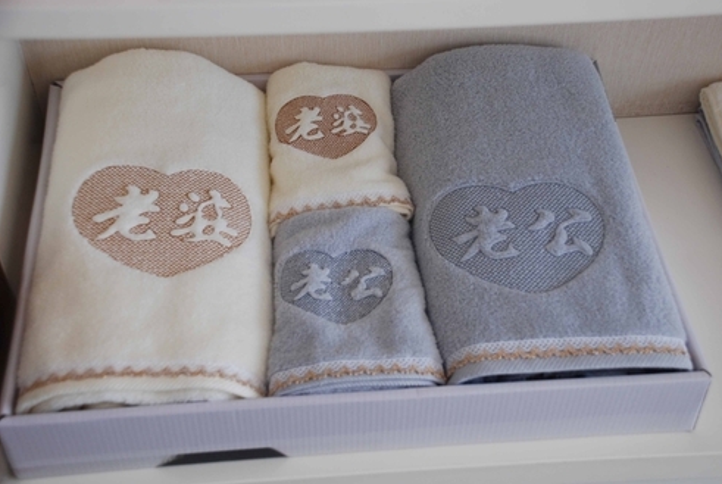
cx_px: 366
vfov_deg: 25.4
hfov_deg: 37.1
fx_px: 1075
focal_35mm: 54
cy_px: 245
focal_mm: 35
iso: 320
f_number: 4.5
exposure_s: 1/30
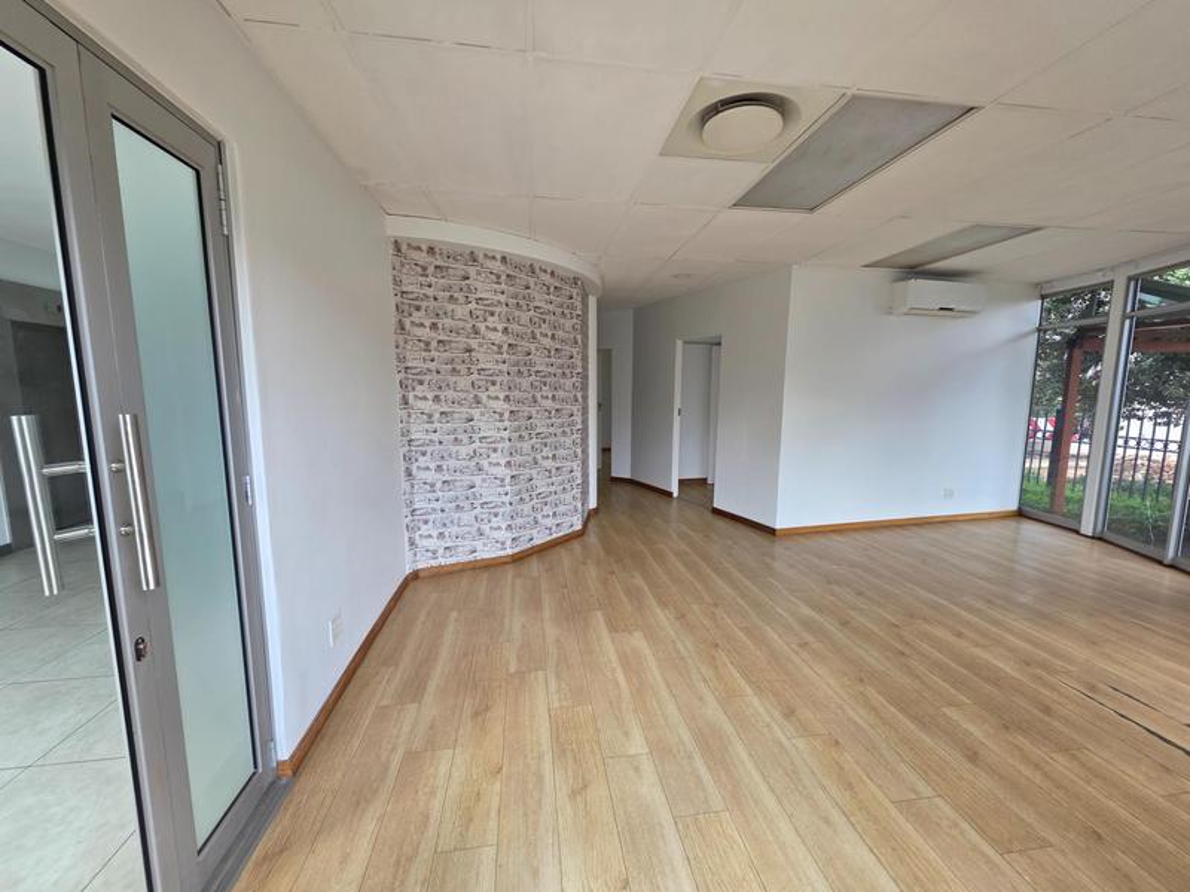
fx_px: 447
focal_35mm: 13
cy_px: 446
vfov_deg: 89.9
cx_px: 595
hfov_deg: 106.2
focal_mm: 2.2
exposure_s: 1/100
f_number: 1.9
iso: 50
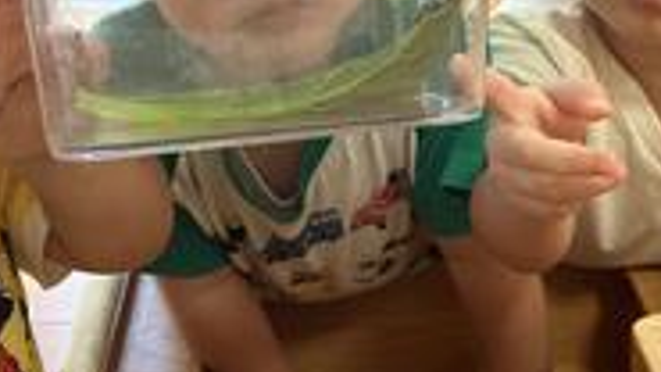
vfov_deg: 17.9
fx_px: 1157
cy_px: 18
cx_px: 272
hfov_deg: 31.8
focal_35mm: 66
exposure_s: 1/106
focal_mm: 3.99
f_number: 1.8
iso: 80
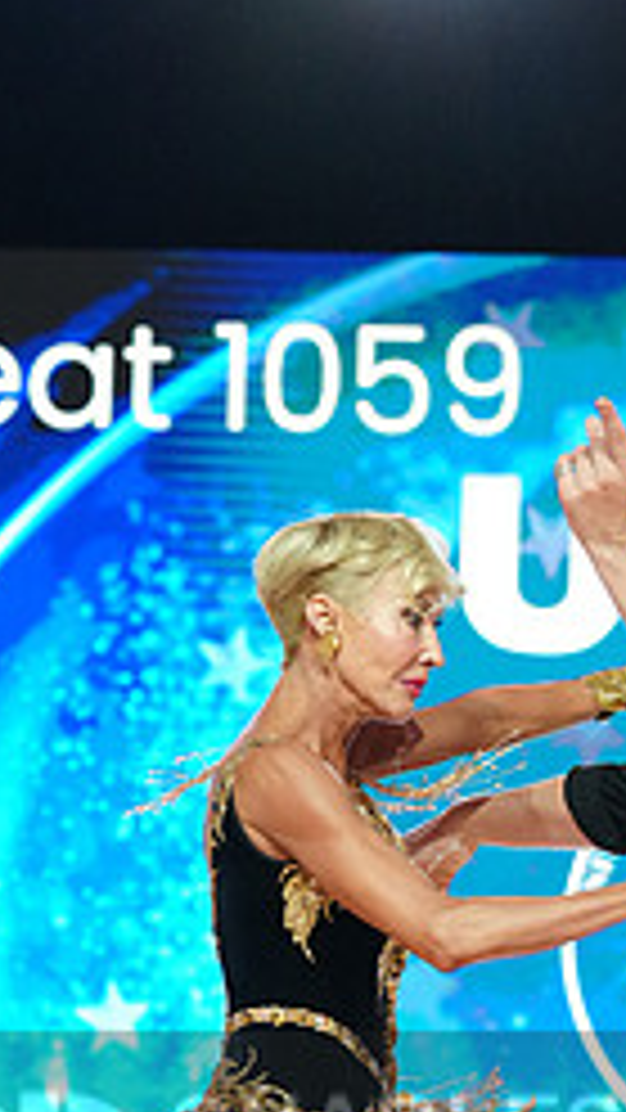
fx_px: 6313
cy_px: 1184
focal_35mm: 214
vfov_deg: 10.0
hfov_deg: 5.7
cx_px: 448
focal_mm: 87
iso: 2500
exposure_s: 1/320
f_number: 4
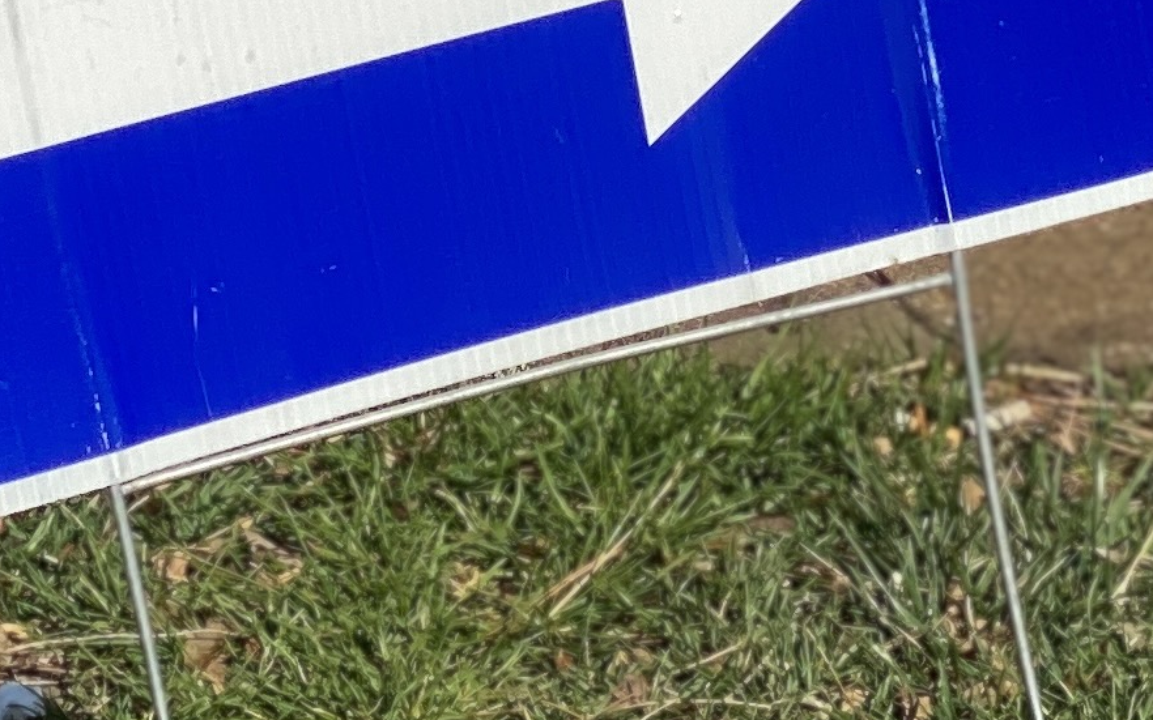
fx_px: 7918
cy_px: -382
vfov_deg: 5.2
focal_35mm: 252
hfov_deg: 8.3
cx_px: 622
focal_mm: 6
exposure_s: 1/2519
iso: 20
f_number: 2
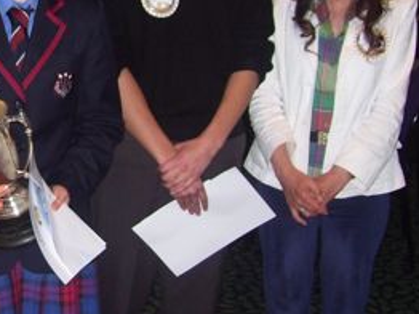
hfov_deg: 21.1
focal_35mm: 88
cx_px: -48
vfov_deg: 16.7
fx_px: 1064
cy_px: 99
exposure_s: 1/60
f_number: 2.7
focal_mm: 6
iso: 125
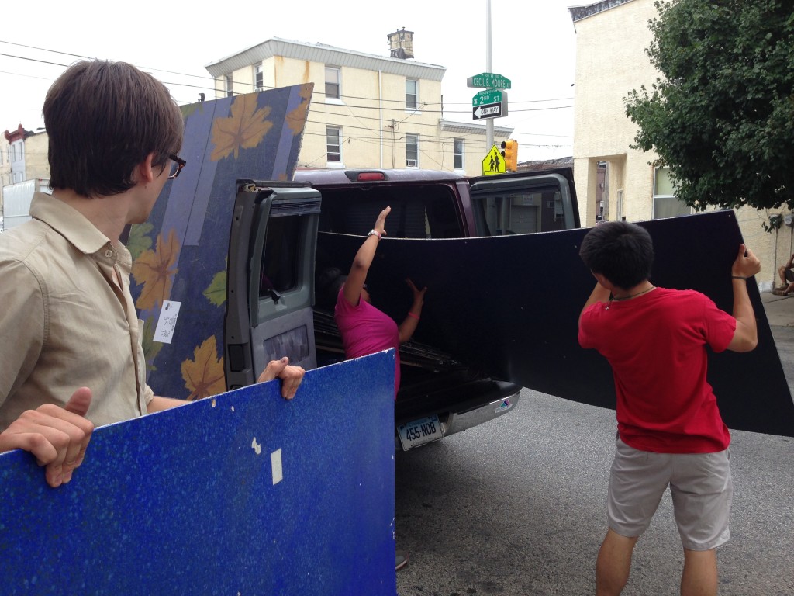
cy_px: 298
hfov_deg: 55.4
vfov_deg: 42.9
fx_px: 757
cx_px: 397
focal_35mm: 33
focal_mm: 4.12
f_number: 2.4
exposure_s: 1/387
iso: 50
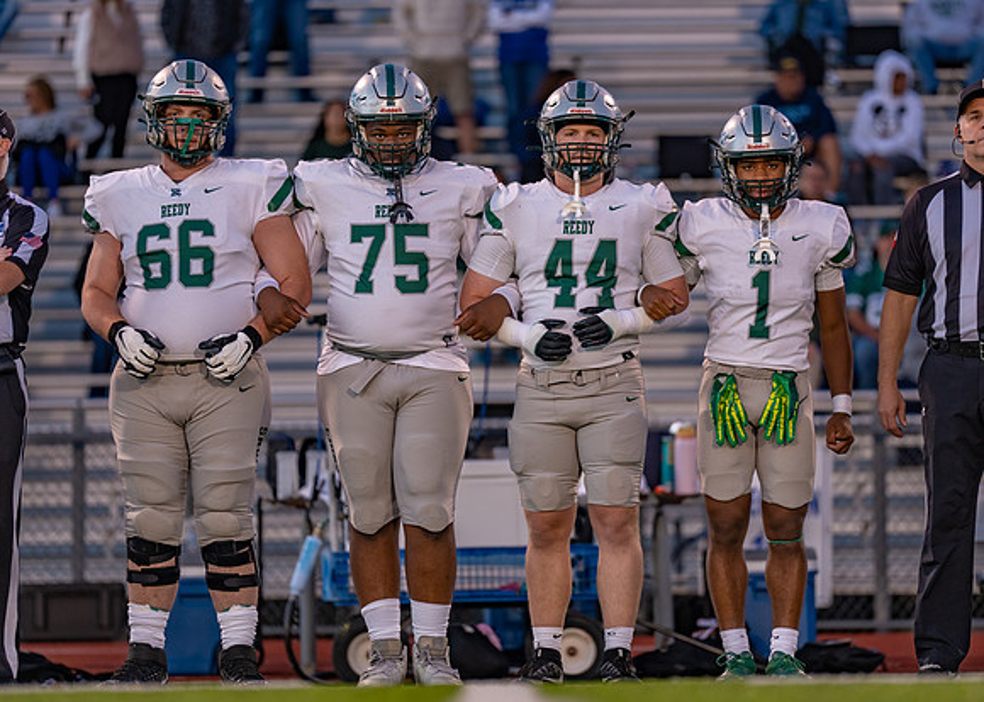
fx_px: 6723
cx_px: 518
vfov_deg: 6.0
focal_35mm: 241
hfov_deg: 8.4
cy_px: 336
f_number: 2.8
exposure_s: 1/320
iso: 500
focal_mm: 200
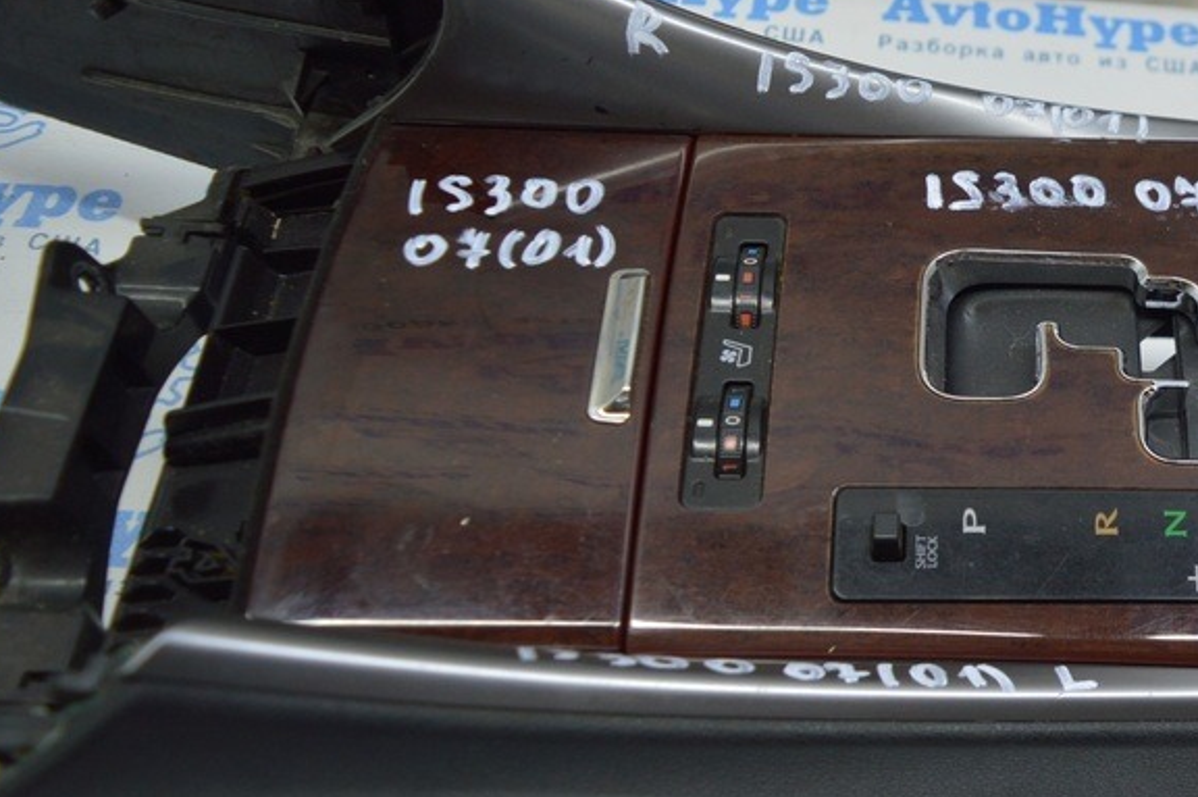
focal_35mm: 48
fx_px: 1596
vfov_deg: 28.0
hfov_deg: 38.8
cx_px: 1038
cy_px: 382
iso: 400
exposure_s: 1/100
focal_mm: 18
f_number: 3.5
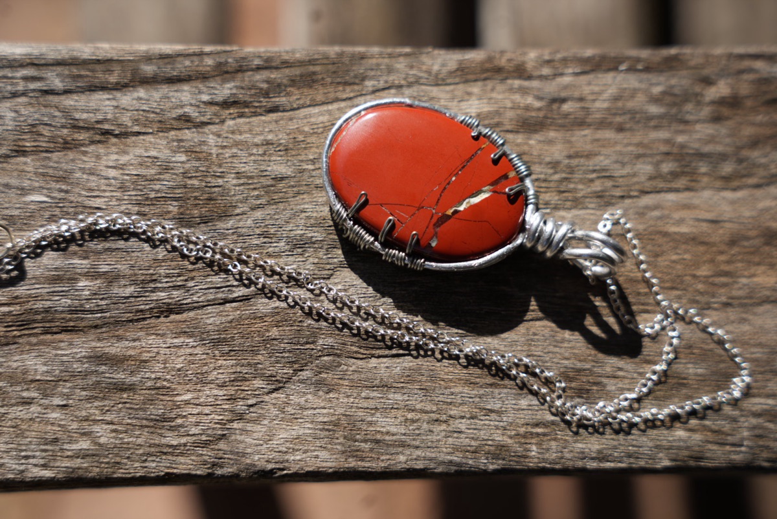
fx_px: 1279
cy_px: 260
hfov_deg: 33.8
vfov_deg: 23.0
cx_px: 388
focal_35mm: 59
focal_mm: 59.2
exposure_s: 1/640
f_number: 4.5
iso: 100
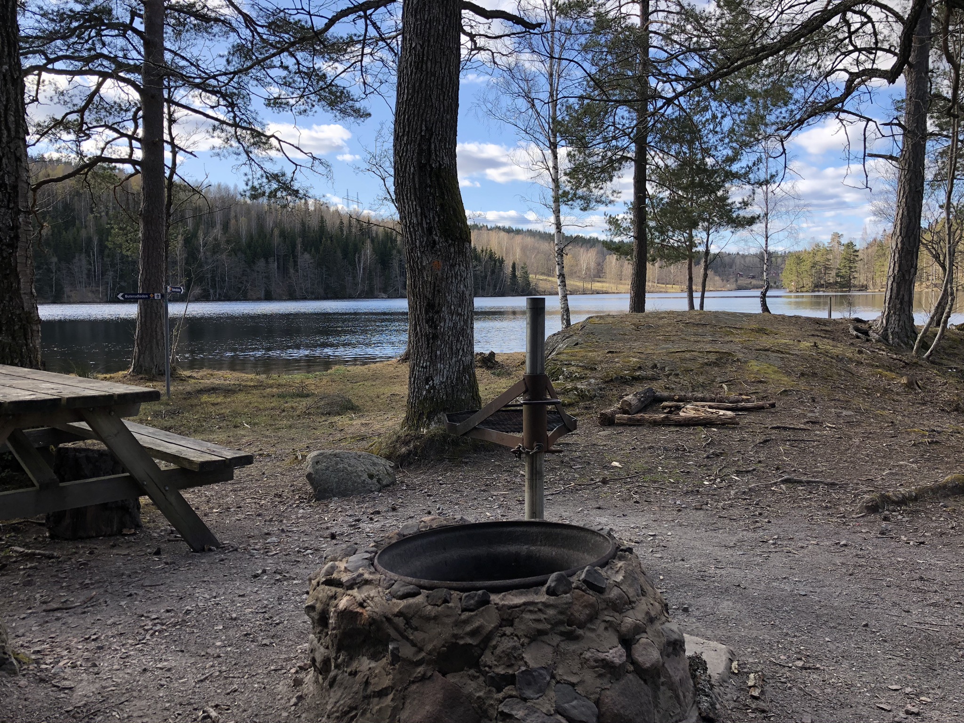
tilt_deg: -4.7
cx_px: 482
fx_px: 780
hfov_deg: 63.4
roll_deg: +0.2
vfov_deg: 49.7
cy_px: 362
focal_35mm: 28
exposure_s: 1/475
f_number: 1.8
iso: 20
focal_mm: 3.99
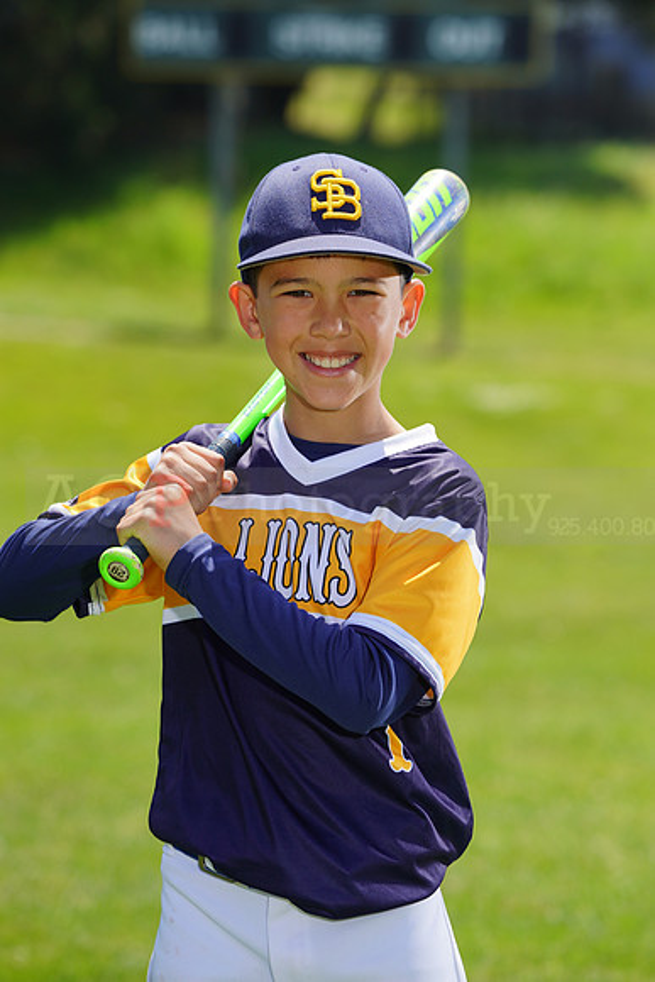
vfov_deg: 8.9
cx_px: 328
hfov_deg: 5.9
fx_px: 6327
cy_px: 491
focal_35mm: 232
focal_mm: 232
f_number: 8
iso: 100
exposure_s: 1/250
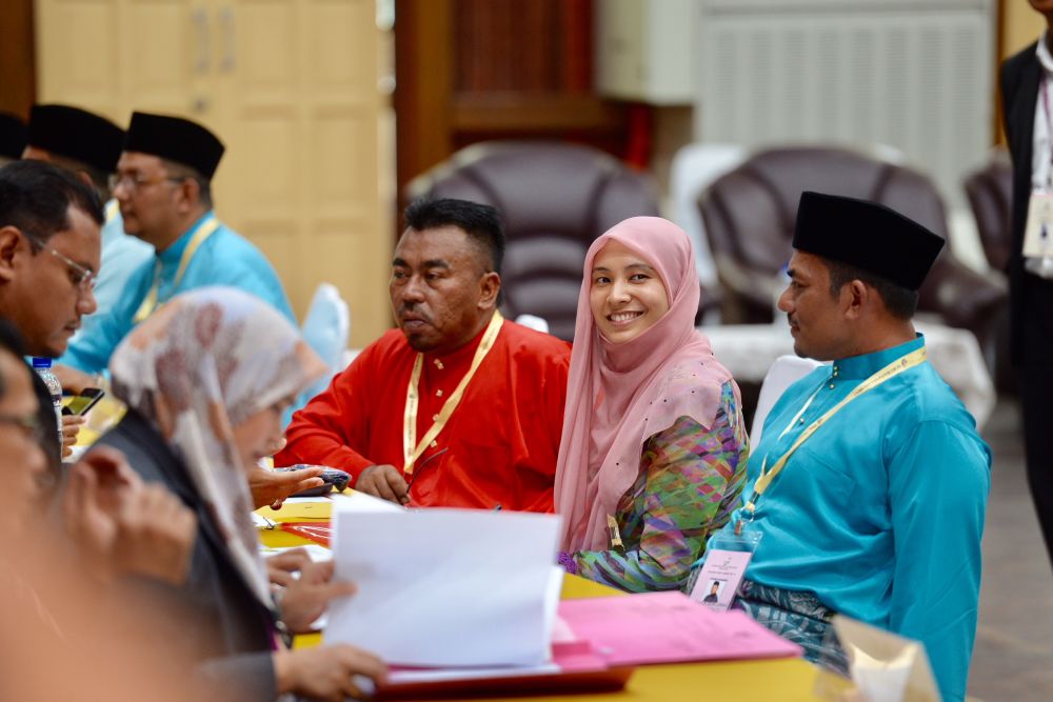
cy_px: 351
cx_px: 526
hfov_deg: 10.5
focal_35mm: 195
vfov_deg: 7.0
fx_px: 5704
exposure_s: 1/160
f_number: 3.2
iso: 1000
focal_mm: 195
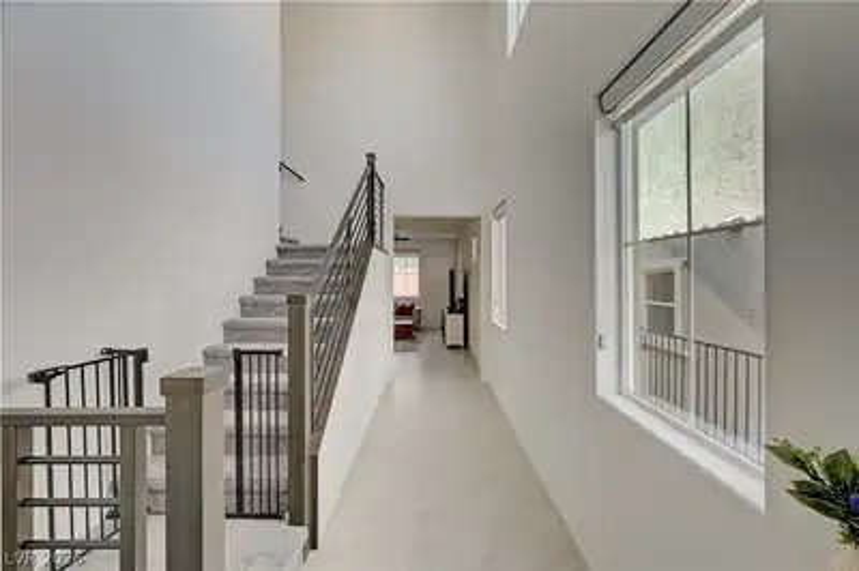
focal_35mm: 14
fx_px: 334
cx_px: 430
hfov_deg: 104.3
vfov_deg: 81.1
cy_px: 286
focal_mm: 14
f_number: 8
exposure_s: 1/100
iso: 800
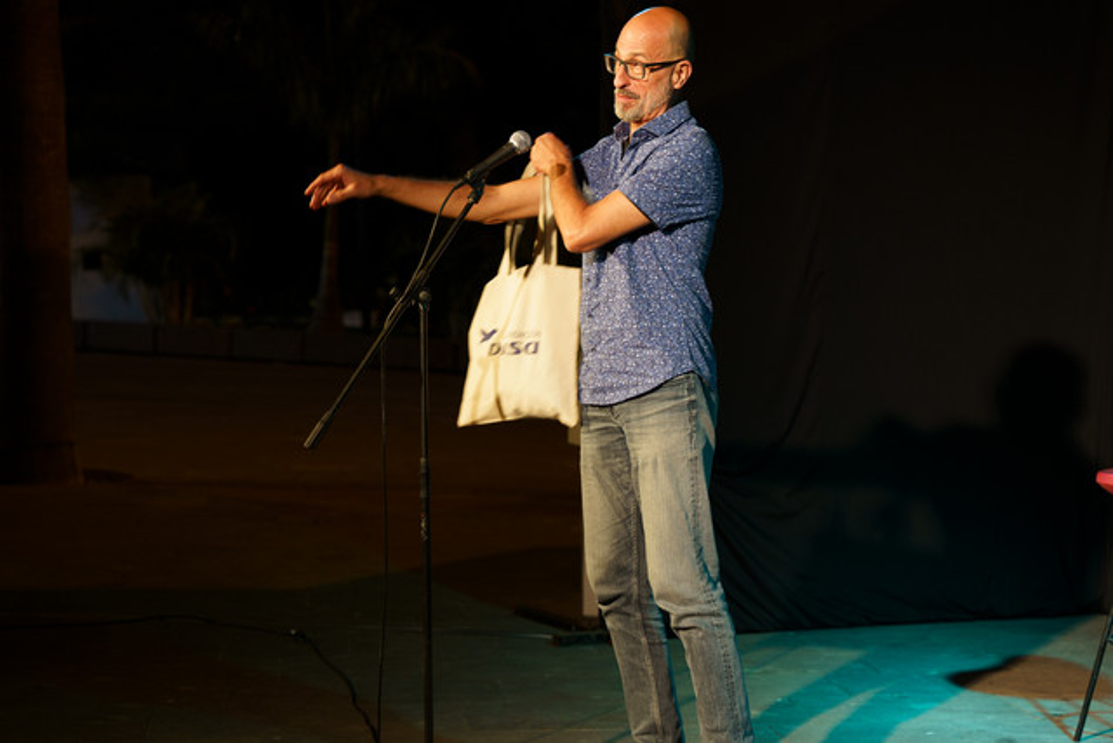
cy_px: 372
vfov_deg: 19.5
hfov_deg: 28.8
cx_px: 556
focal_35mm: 70
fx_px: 2165
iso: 800
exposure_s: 1/80
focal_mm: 70
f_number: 3.5
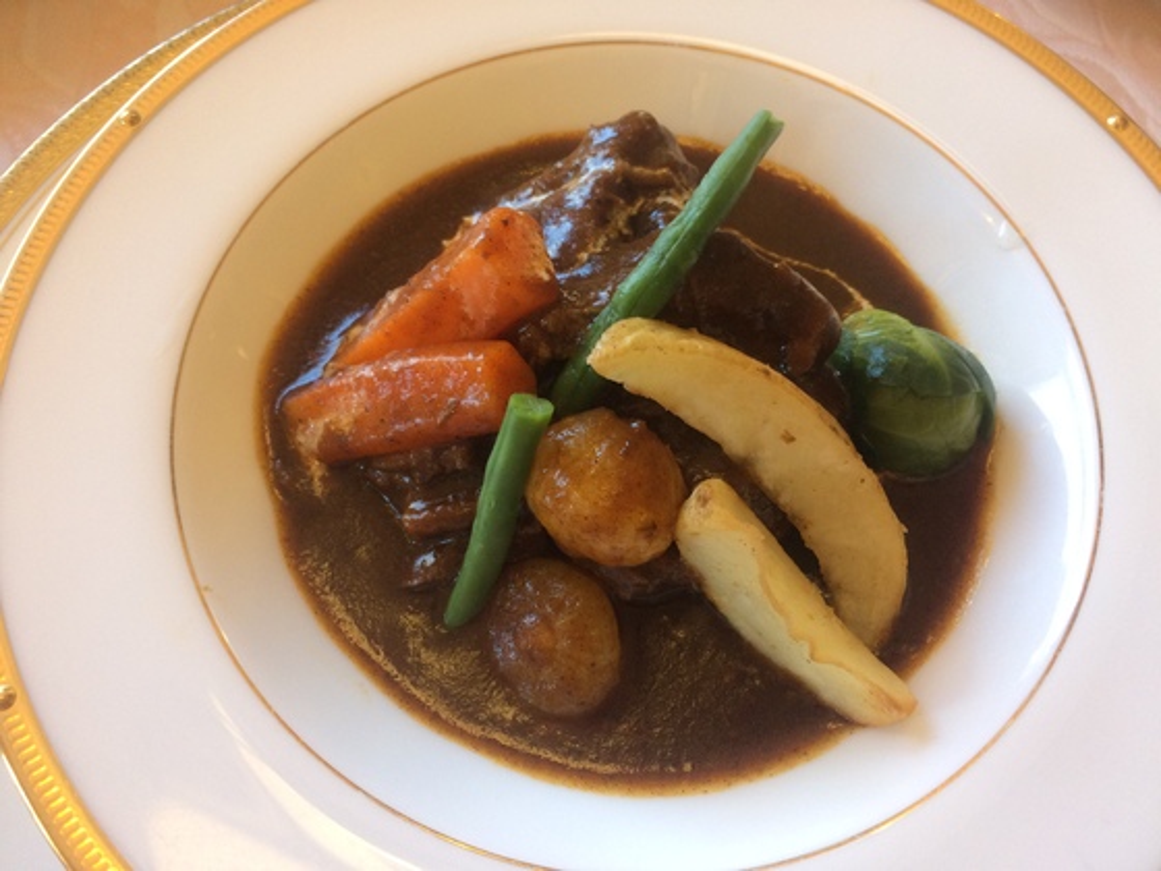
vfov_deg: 48.2
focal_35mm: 29
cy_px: 436
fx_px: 973
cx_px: 580
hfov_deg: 61.7
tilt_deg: -65.1
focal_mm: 4.15
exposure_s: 1/33
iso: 125
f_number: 2.2
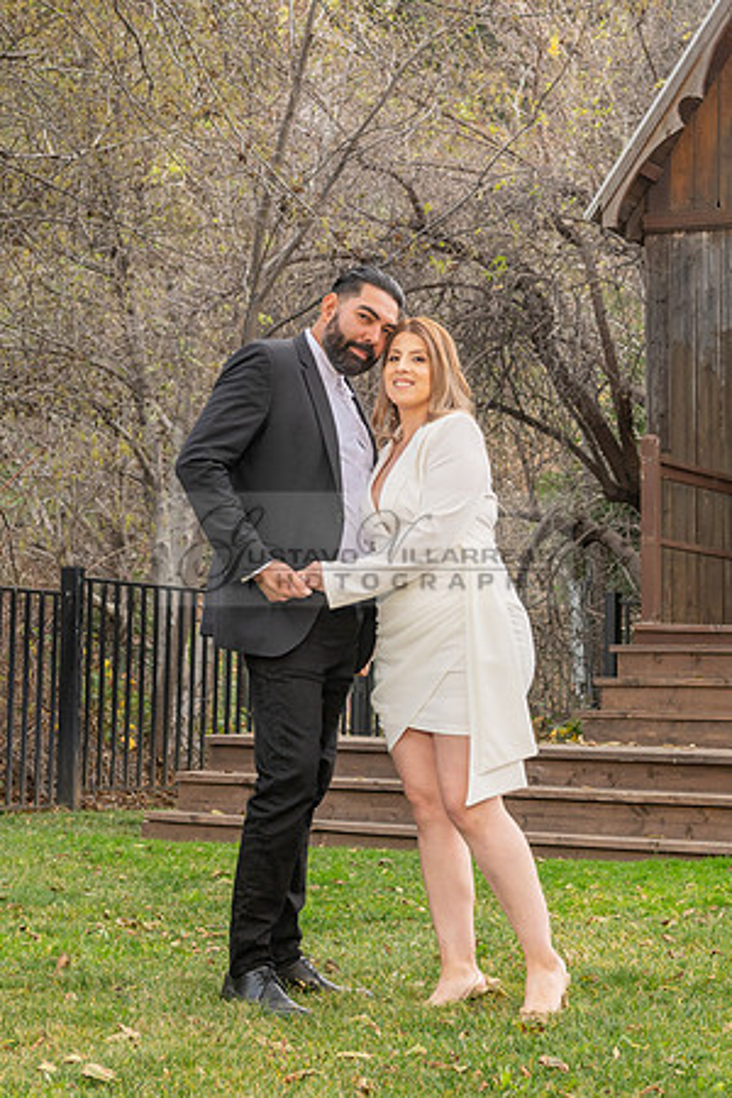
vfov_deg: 24.5
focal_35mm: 82
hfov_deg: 16.6
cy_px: 317
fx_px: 2513
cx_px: 397
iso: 200
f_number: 5.6
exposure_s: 1/125
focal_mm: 38
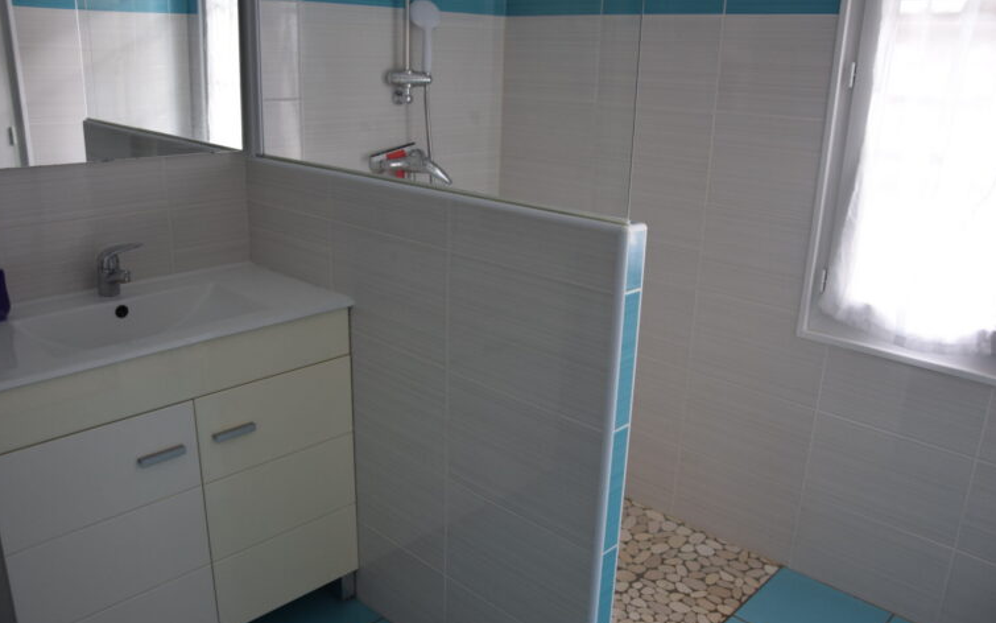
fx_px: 760
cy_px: 315
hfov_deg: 66.5
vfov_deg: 44.5
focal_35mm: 28
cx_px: 495
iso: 500
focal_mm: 18
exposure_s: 1/60
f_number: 4
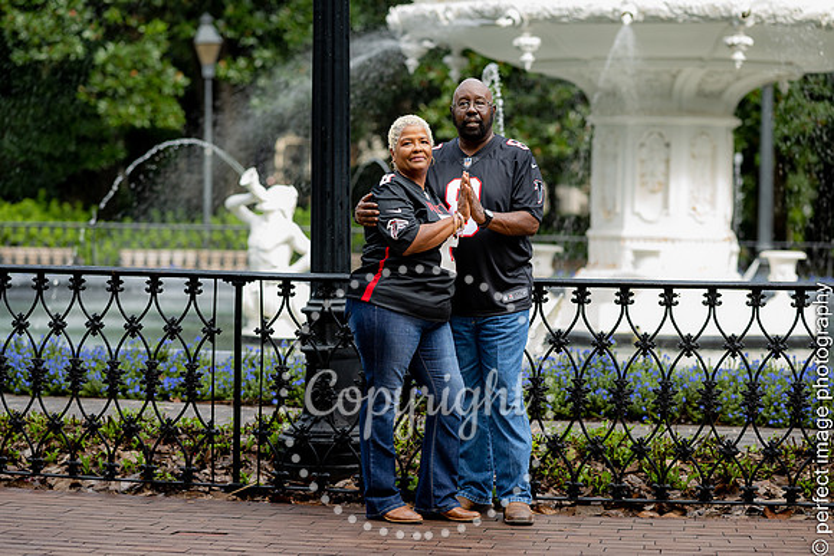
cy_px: 278
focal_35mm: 108
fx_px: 2512
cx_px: 417
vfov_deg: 12.6
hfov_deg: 18.9
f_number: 2.8
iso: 64
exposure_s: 1/200
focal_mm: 105
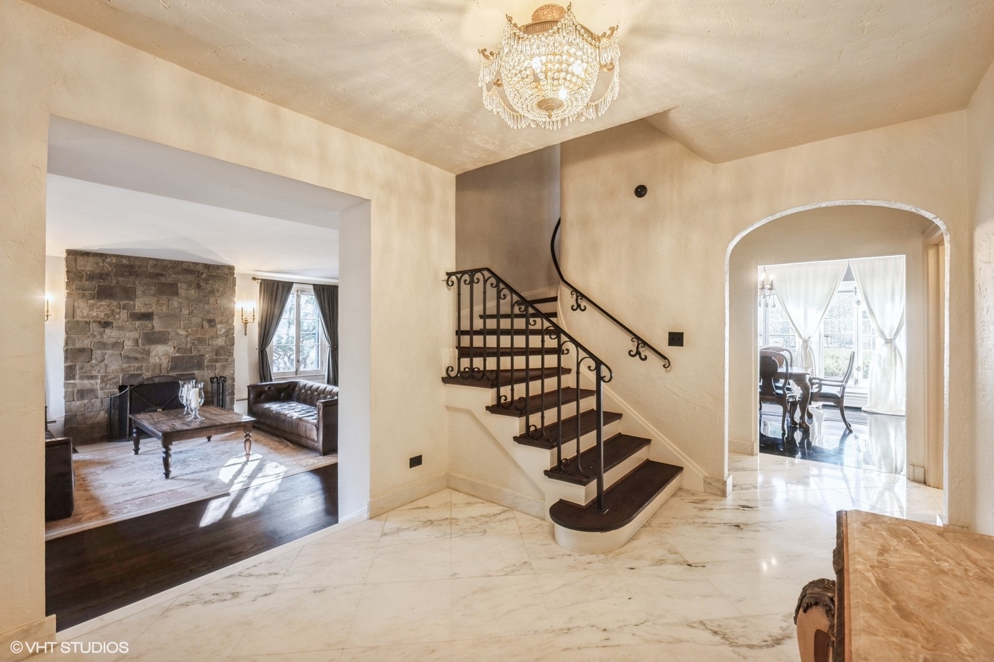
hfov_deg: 100.4
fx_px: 414
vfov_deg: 77.3
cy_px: 331
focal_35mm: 15
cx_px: 497
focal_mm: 15
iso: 200
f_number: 8
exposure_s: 1/2.5
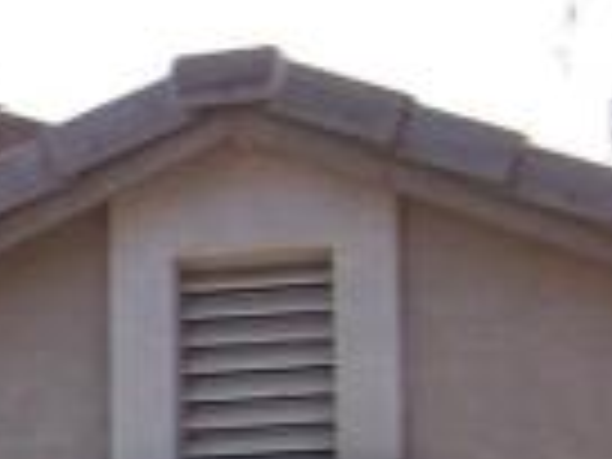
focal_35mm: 272
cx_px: -612
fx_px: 4809
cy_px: 819
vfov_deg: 5.4
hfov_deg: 7.0
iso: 64
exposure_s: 1/500
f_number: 2.8
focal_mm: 5.85
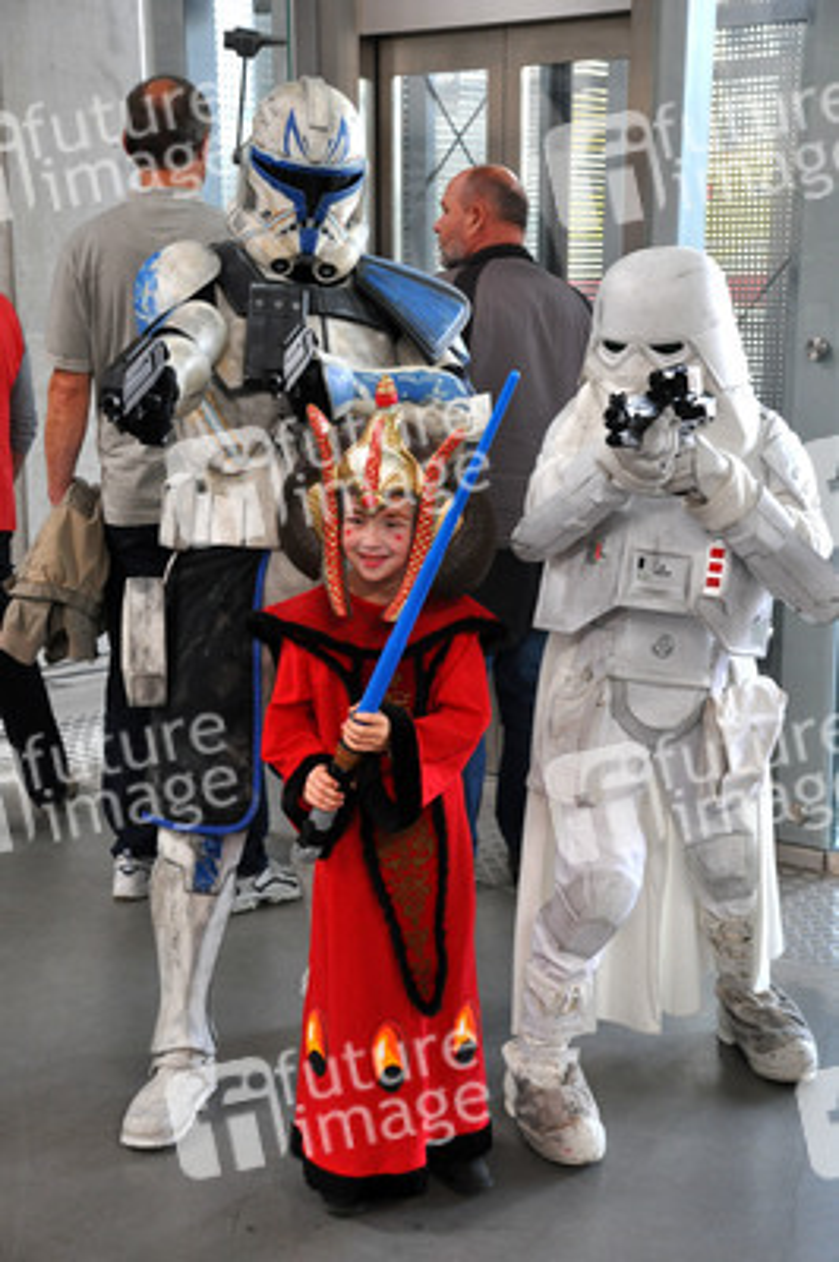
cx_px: 420
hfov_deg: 25.7
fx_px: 1838
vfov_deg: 37.9
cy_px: 631
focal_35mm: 52
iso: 800
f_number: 4.2
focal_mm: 35
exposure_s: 1/60
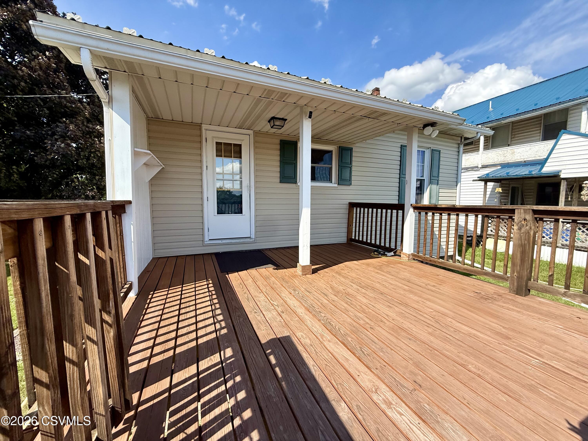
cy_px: 220
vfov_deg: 85.7
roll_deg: -0.5
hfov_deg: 102.1
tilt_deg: -4.0
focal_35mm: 14
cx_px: 294
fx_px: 238
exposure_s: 1/985
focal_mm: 2.22
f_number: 2.2
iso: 50
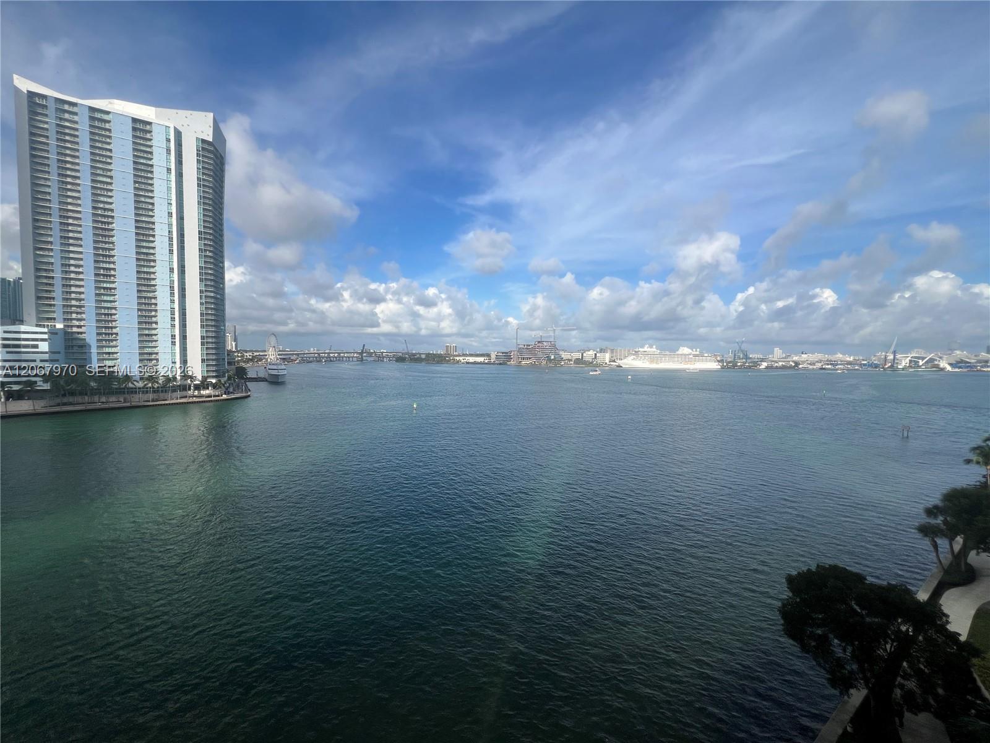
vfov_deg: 89.9
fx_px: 372
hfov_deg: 106.2
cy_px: 372
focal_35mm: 13
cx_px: 495
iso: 32
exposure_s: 1/2273
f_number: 1.8
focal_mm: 1.57
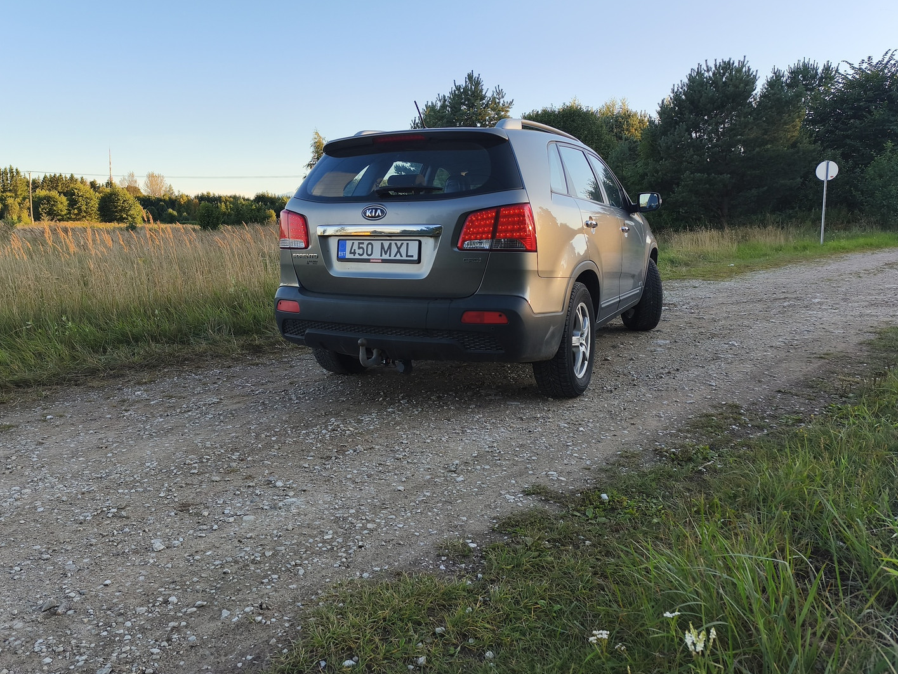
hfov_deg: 67.1
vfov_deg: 53.0
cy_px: 300
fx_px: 675
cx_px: 401
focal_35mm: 26
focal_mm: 6.14
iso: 50
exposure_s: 1/237
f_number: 1.65
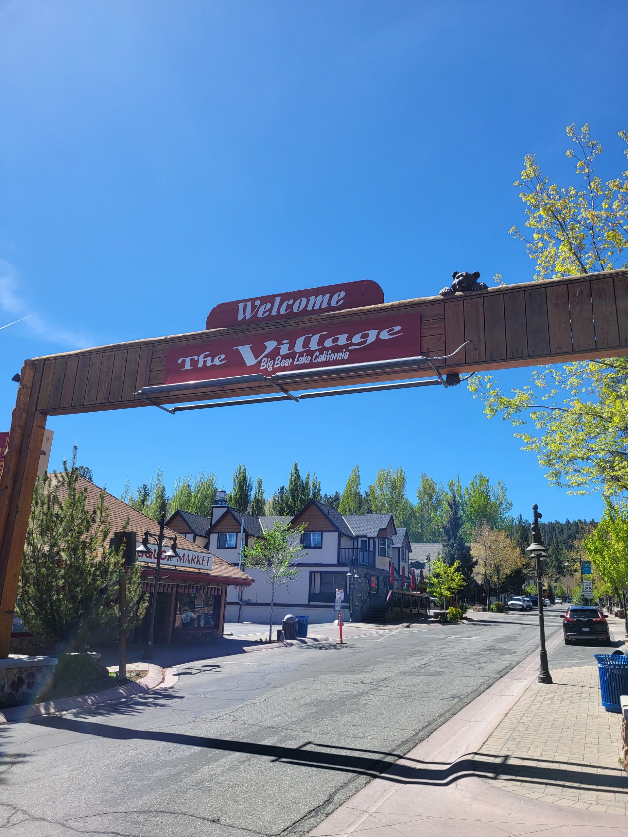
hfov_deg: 53.1
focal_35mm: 26
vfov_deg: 67.3
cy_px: 418
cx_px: 314
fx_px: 629
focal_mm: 5.4
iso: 40
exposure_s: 1/1839
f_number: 1.8
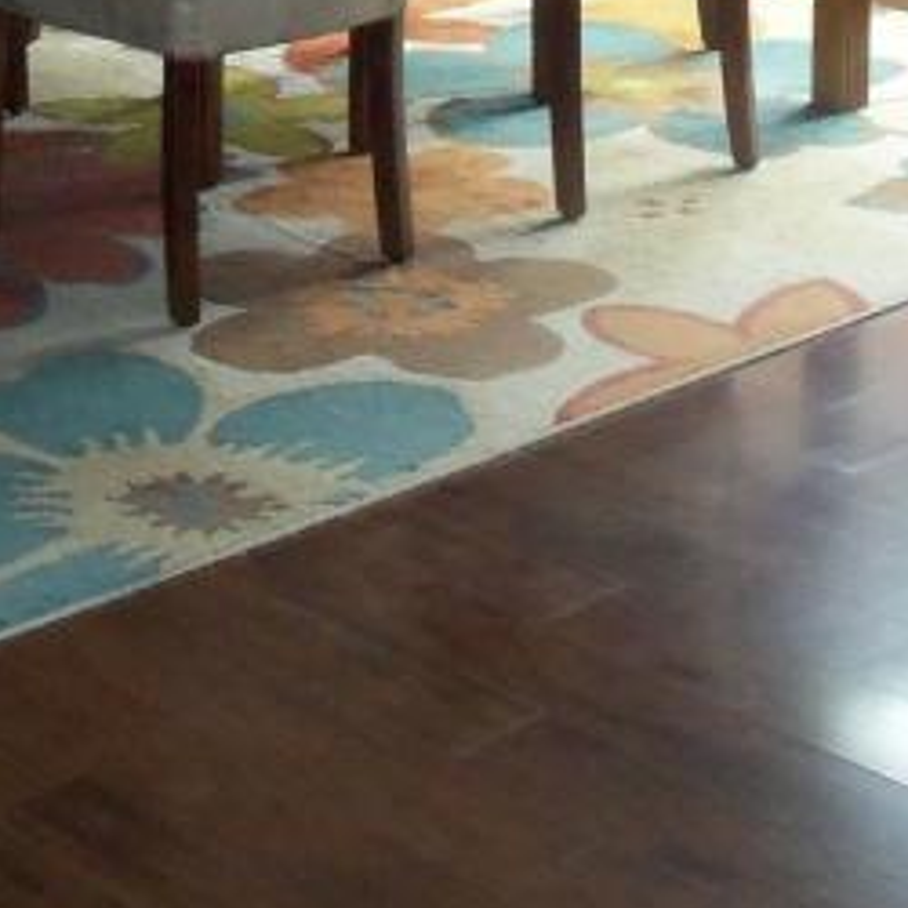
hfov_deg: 16.5
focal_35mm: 105
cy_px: -458
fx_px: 3116
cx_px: 218
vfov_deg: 15.3
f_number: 3.4
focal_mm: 5.2
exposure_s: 1/30
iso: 250
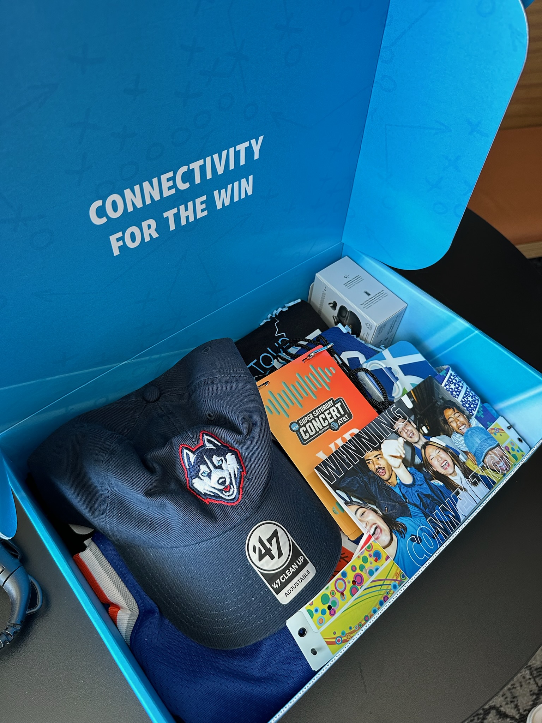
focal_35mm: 24
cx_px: 271
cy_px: 362
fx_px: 501
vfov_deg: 71.6
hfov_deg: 56.8
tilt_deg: -50.2
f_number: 1.78
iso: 250
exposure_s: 1/60
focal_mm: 6.86
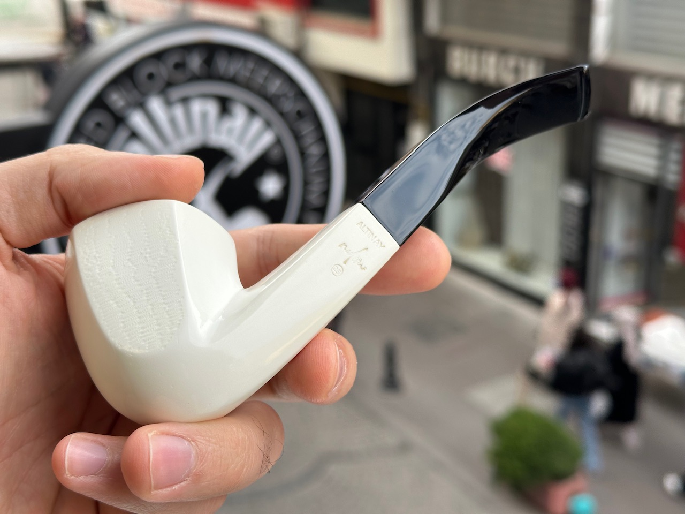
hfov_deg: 39.7
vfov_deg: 30.3
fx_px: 950
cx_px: 342
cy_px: 257
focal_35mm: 48
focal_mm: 6.86
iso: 64
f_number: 1.78
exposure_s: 1/612
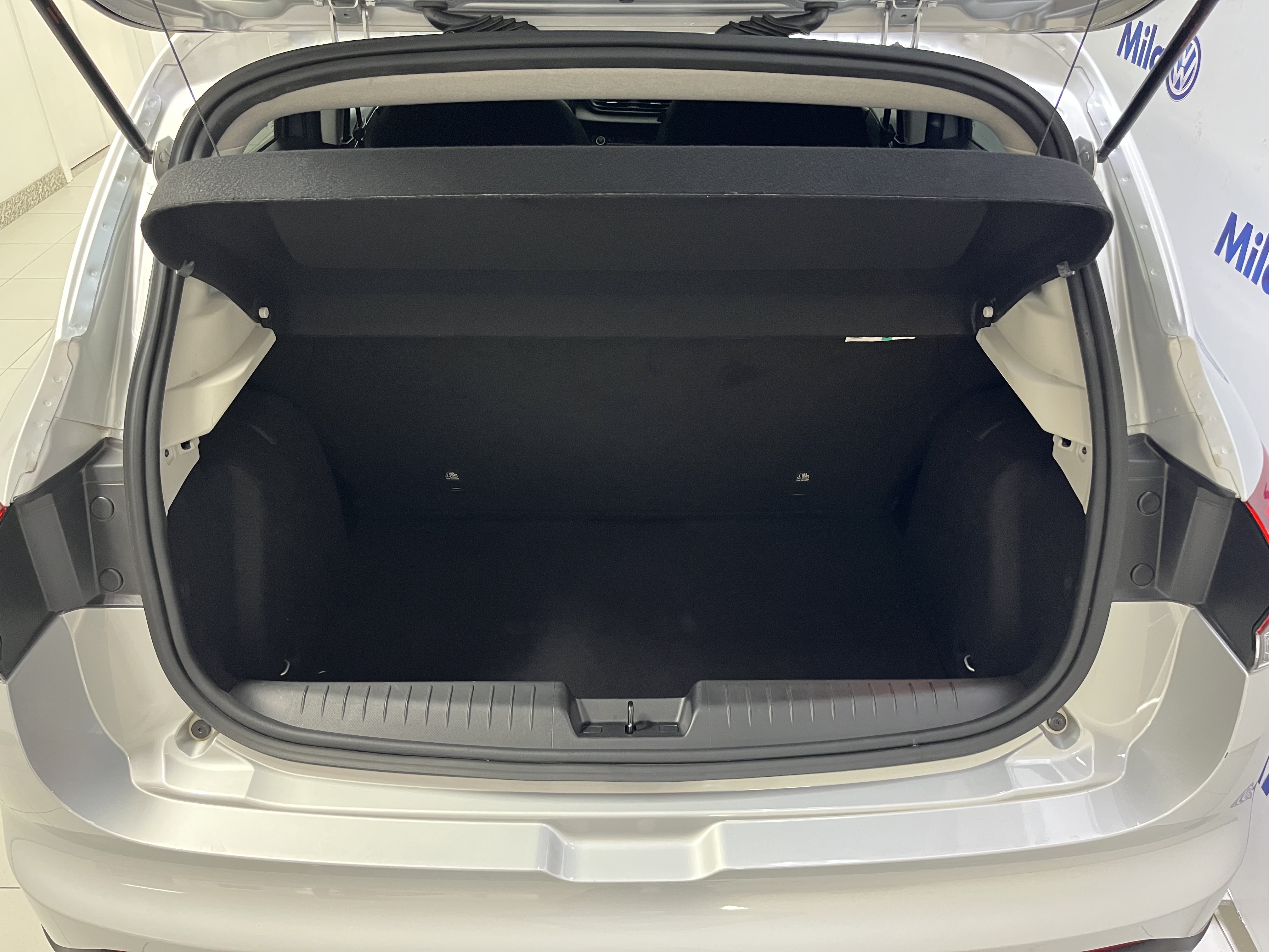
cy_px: 476
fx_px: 953
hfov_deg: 67.3
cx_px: 634
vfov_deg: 53.1
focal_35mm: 26
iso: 640
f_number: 1.6
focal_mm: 5.1
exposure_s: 1/30
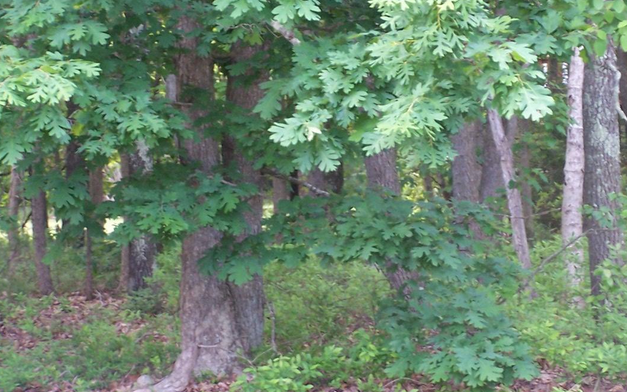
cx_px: 487
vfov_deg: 7.5
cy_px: 64
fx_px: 2990
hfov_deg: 11.9
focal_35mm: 175
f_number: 3.2
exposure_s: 1/45
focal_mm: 17.5
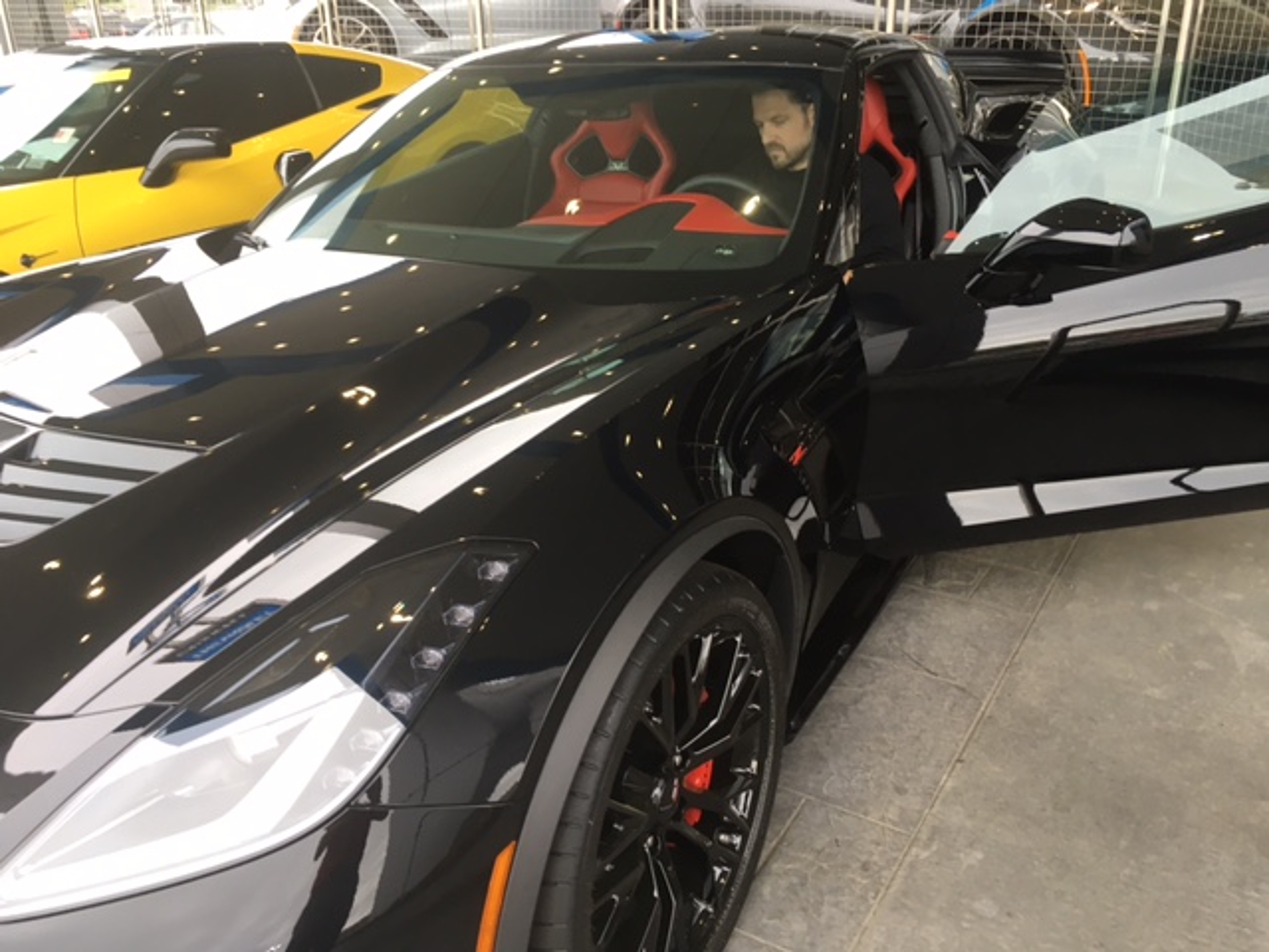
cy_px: 476
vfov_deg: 48.2
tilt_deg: -23.0
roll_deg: +2.8
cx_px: 634
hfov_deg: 61.7
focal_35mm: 29
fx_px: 1063
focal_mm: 4.15
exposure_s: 1/40
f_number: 2.2
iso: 25
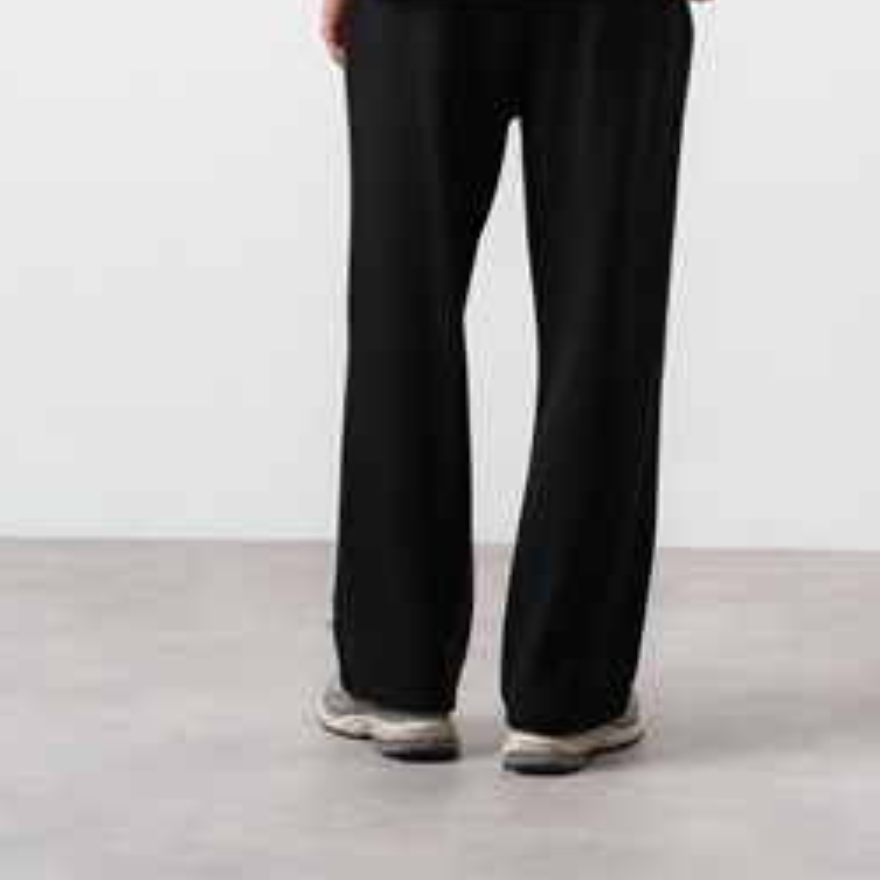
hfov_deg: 12.3
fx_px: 4084
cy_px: -140
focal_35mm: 142
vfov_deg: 12.1
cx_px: 522
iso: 100
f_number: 8
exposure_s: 1/125
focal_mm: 70
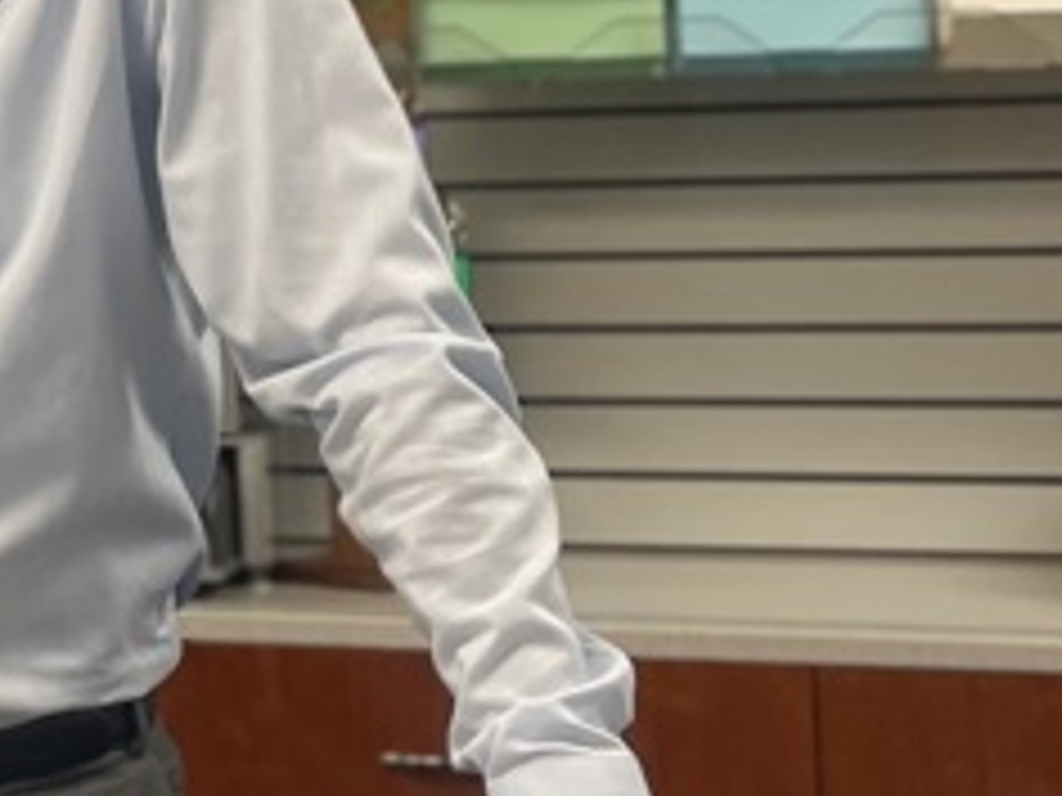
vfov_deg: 14.7
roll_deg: +1.3
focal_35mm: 99
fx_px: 3037
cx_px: -446
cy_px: 43
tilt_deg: +4.2
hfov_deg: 18.1
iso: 125
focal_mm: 4.2
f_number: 1.6
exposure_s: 1/60
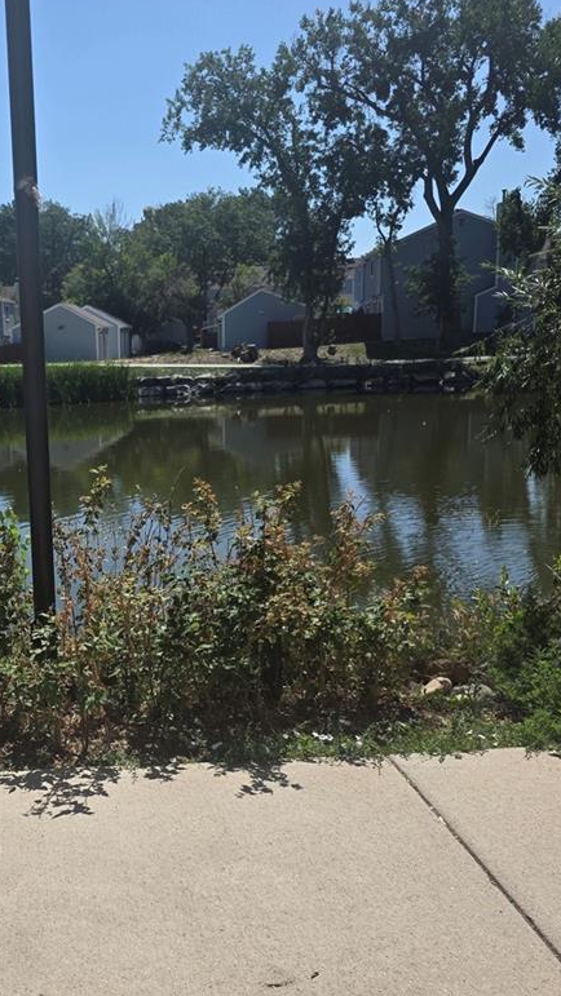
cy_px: 575
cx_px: 70
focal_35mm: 39
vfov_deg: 51.4
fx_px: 1031
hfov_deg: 29.4
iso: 80
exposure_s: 1/7944
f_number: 1.7
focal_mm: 6.3
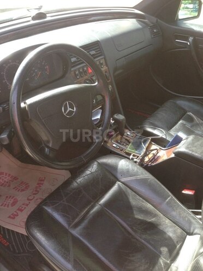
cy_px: 136
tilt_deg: -36.2
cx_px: 102
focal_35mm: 33
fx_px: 258
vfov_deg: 55.4
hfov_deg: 42.9
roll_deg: -1.7
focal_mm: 4.12
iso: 80
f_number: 2.4
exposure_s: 1/120
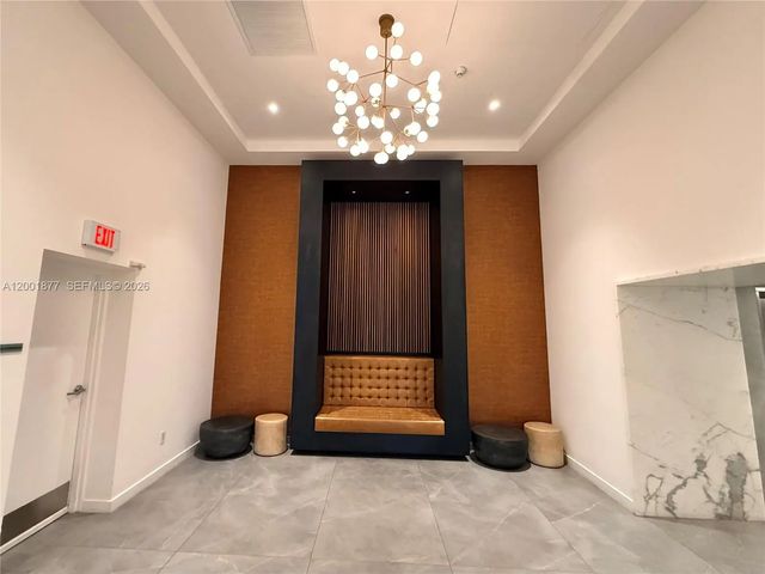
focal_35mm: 14
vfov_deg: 85.7
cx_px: 382
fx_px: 309
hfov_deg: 102.1
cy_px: 287
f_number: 2.2
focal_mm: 2.22
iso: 800
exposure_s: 1/60
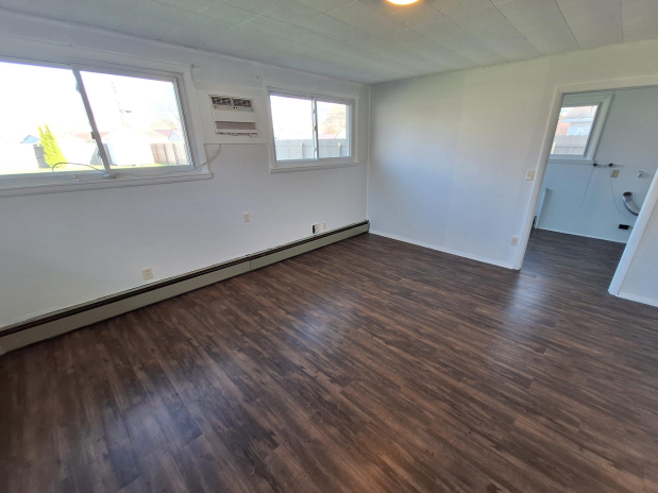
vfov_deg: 85.6
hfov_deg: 102.0
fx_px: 266
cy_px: 260
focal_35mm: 14
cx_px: 346
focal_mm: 1.74
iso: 50
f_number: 2.2
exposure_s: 1/60
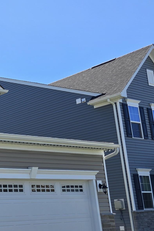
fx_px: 391
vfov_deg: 32.5
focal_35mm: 61
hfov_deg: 18.6
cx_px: -102
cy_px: 158
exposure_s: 1/539
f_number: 1.7
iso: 12
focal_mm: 6.3
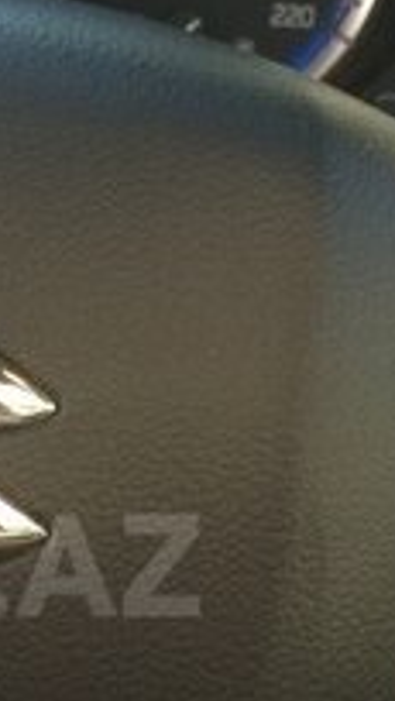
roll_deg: -1.6
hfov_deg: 11.5
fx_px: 1896
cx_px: -151
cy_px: 565
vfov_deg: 20.7
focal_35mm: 102
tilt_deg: -35.6
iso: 160
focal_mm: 4.15
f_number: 2.2
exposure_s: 1/33
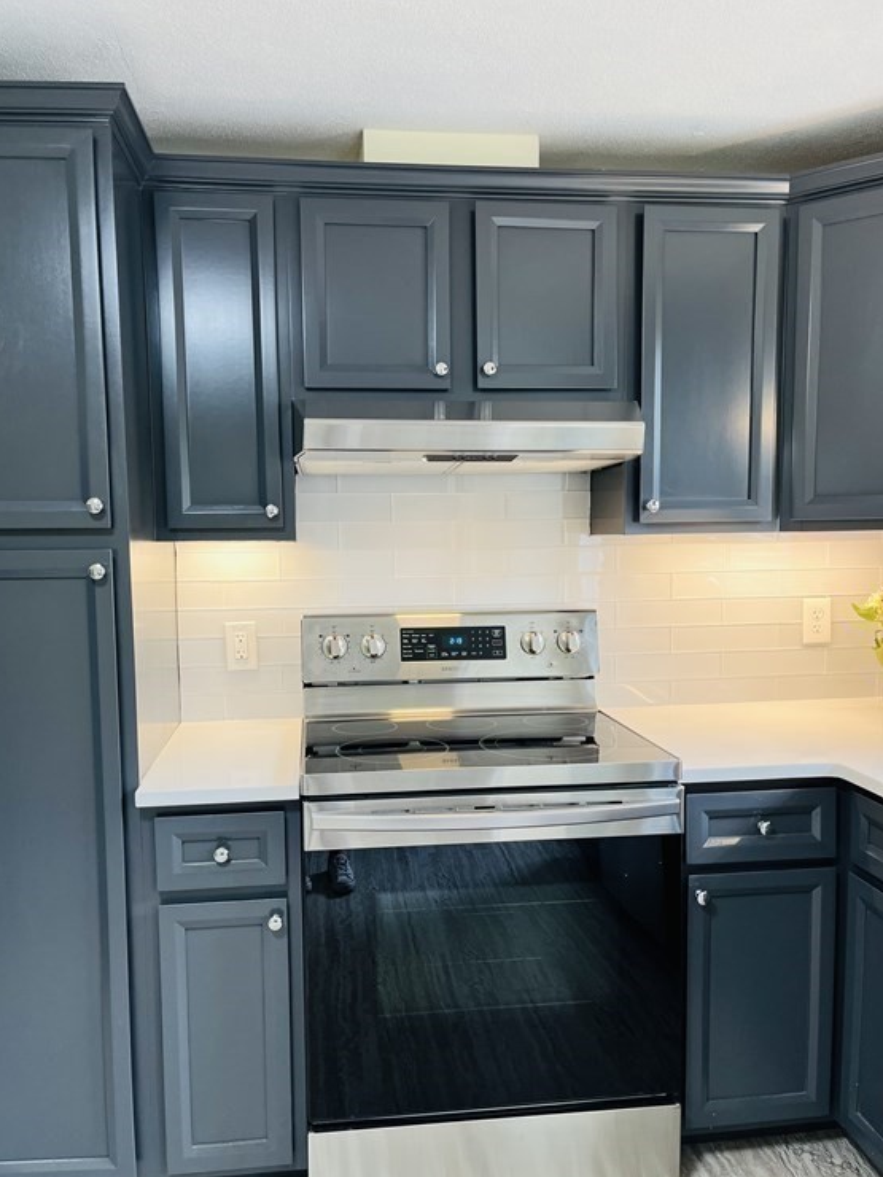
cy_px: 608
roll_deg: +0.7
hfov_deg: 51.3
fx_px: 918
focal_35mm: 27
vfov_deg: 65.3
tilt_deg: -5.3
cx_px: 426
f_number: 1.6
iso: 80
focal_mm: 5.1
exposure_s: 1/60
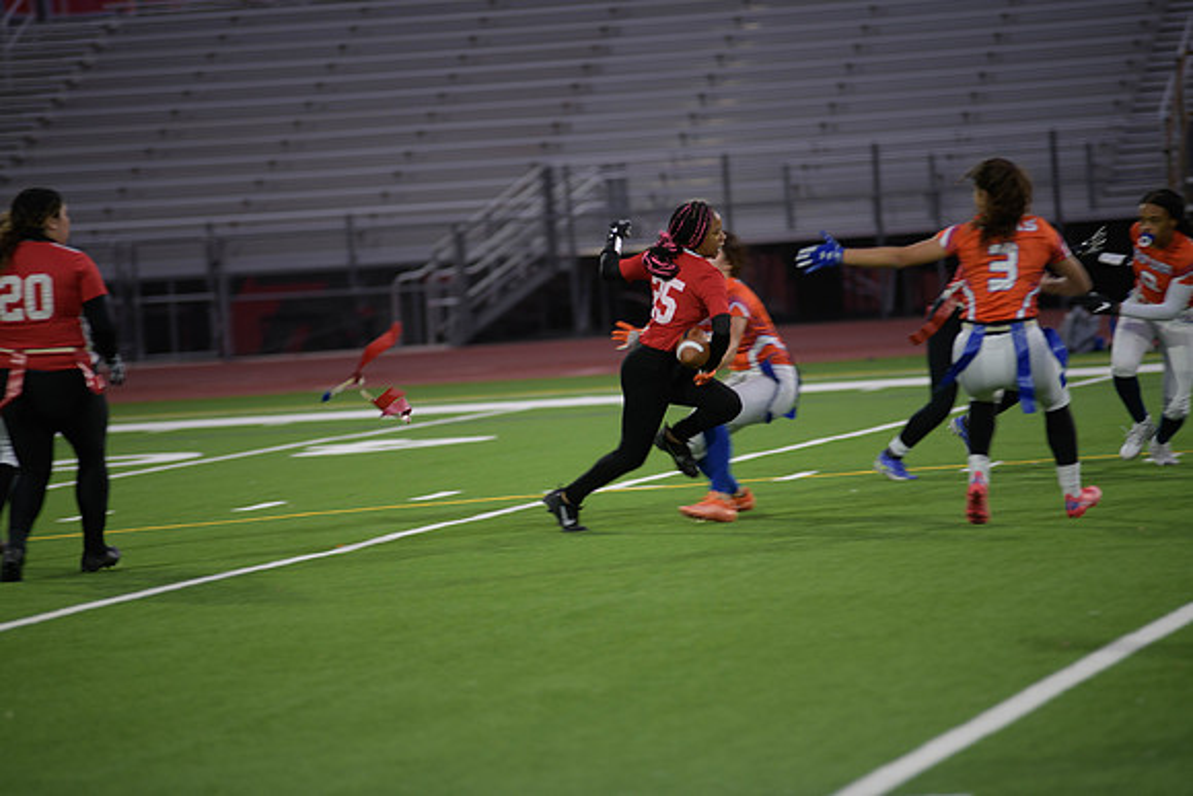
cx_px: 596
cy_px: 398
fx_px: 6298
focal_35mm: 190
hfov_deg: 10.8
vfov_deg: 7.2
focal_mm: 190
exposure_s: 1/200
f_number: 2.8
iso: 500
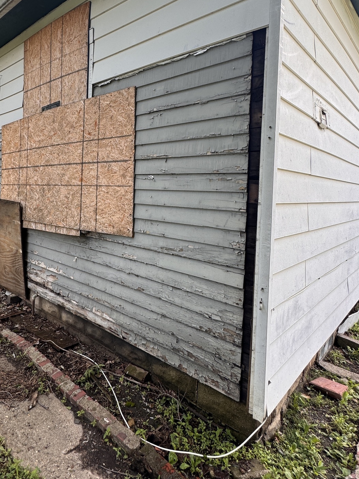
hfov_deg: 56.8
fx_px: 318
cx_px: 103
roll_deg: -1.3
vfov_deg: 73.1
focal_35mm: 23
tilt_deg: -2.0
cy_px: 192
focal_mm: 2.22
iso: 40
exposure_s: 1/228
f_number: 2.2
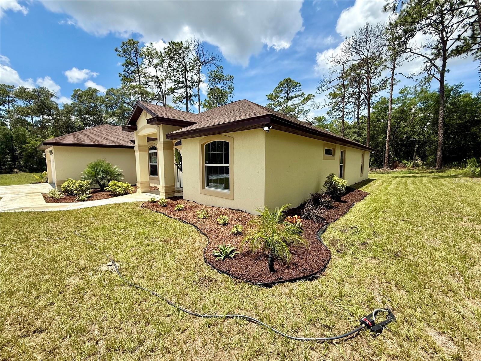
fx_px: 195
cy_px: 180
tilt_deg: -4.6
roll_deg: -0.2
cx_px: 240
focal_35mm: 14
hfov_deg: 102.1
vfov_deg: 85.7
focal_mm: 2.22
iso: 50
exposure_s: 1/1312
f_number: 2.2
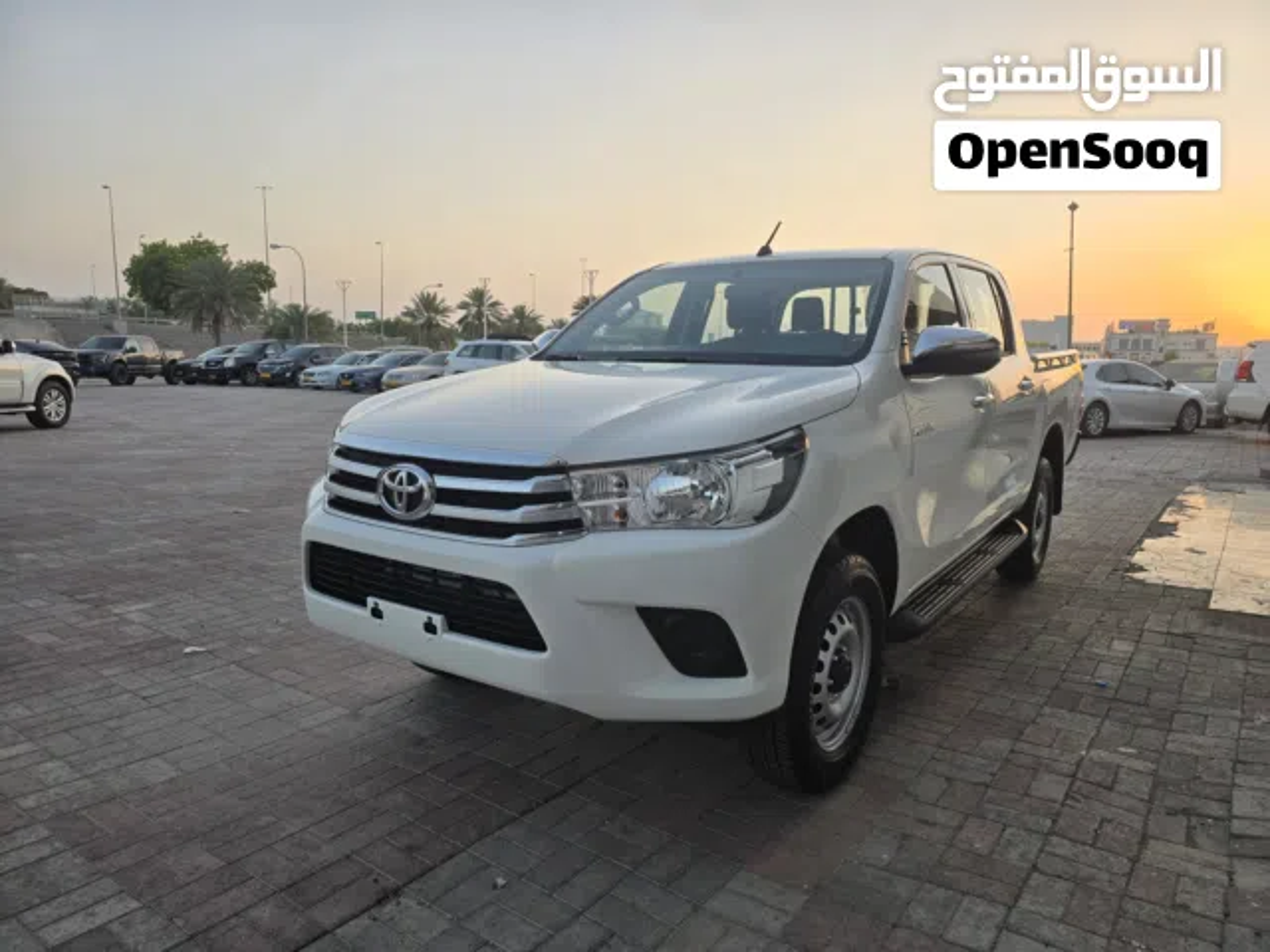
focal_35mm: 23
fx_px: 844
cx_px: 635
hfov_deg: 73.9
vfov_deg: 58.9
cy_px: 476
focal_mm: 6.3
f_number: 1.7
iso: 20
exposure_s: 1/180
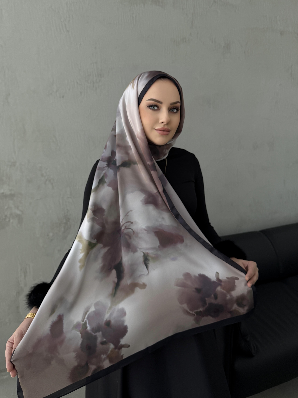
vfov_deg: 71.6
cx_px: 149
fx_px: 275
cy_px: 199
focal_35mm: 24
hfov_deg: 56.8
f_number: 1.78
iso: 100
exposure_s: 1/121
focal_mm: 6.76
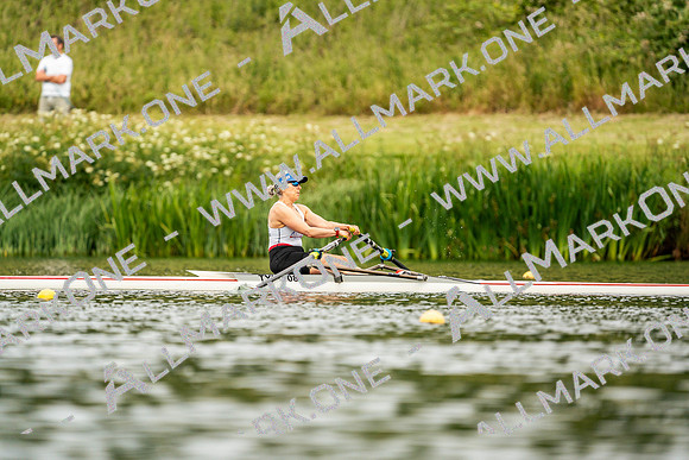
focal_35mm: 600
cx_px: 344
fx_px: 11485
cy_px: 230
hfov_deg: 3.4
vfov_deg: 2.3
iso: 500
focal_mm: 600
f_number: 6.3
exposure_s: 1/2000
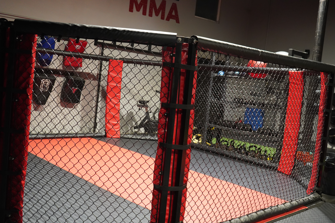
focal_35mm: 39
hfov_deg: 49.6
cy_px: 112
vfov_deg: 34.2
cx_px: 168
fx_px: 363
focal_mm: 39
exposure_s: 1/160
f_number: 4
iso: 8000
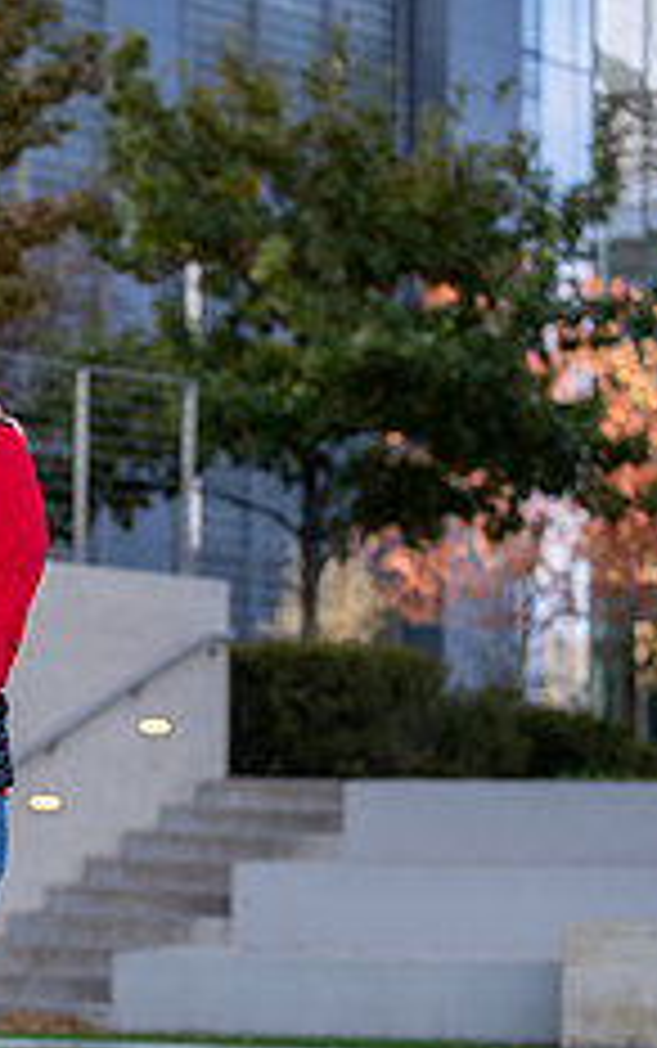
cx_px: -372
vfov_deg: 11.4
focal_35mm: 183
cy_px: 761
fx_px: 5233
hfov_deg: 7.1
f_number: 2.8
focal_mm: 70
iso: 100
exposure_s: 1/640
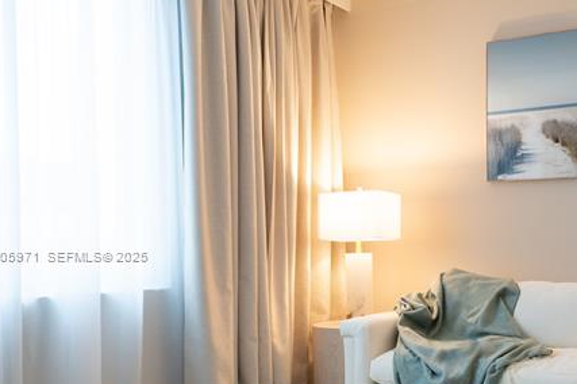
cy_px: 256
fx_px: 769
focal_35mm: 48
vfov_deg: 27.9
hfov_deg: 40.5
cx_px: 393
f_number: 5.6
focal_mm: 32
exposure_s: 1/40
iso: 200
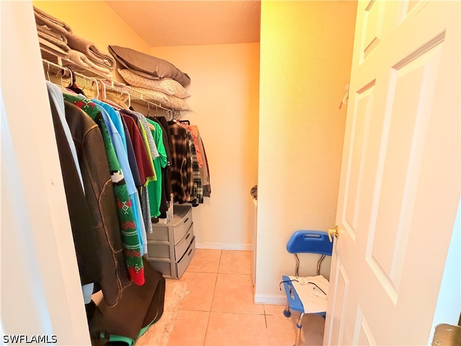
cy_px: 173
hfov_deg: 102.1
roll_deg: +0.9
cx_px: 230
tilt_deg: -10.4
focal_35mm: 14
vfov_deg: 85.7
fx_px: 186
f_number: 2.2
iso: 640
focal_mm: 2.22
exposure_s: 1/60
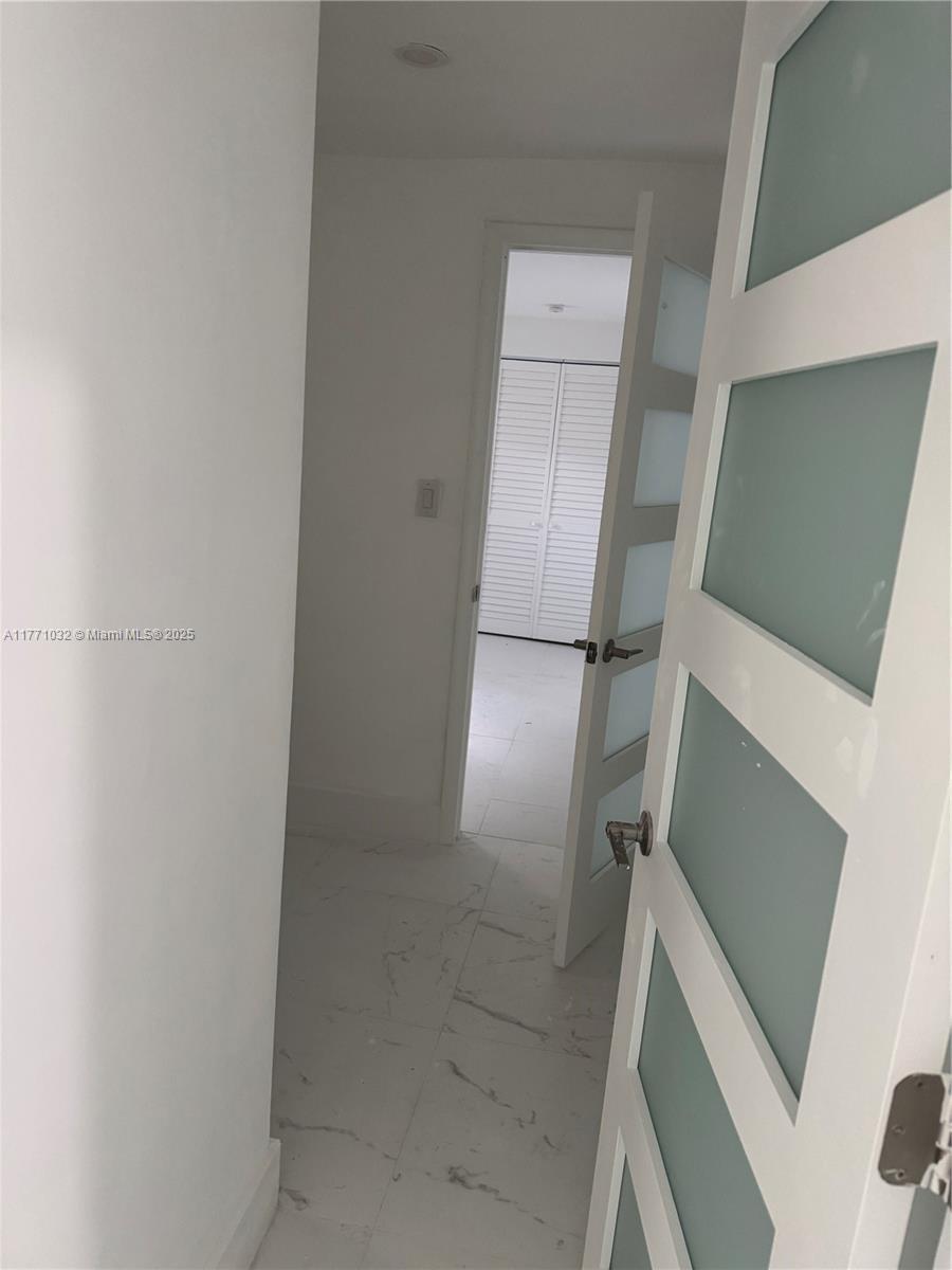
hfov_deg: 56.8
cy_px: 635
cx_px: 476
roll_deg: -5.9
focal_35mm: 24
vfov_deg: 71.6
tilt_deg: -12.5
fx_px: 880
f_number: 1.78
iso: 400
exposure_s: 1/60
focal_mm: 6.76
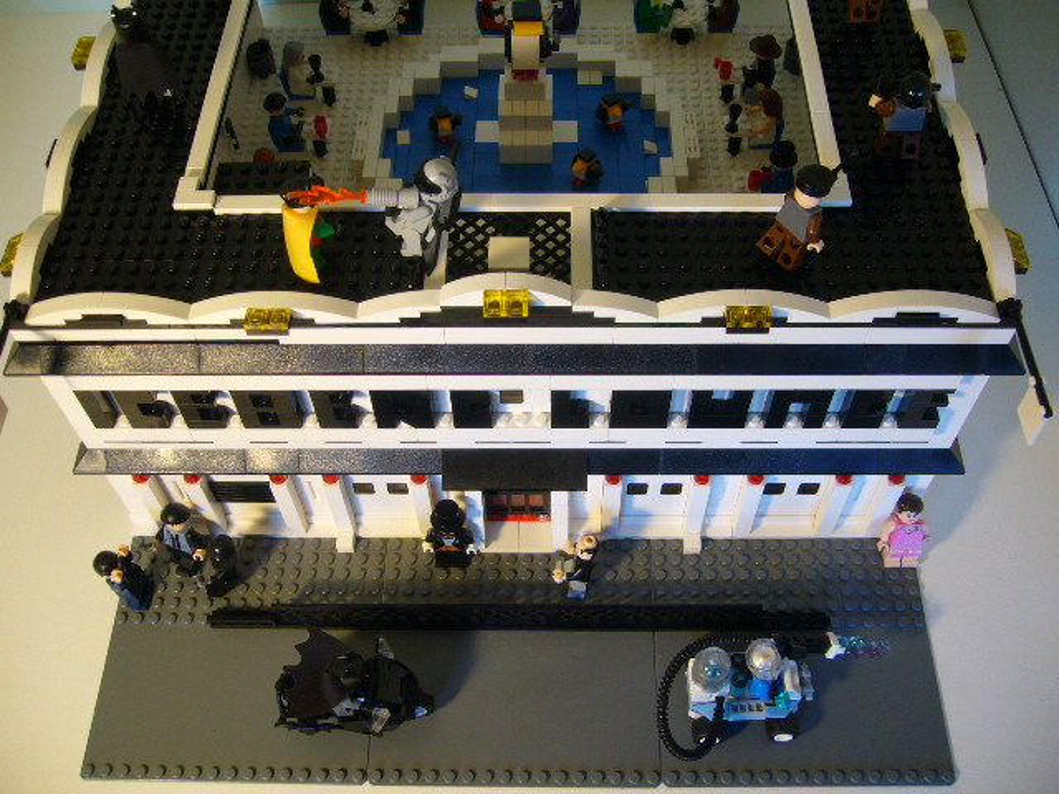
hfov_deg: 52.6
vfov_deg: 40.7
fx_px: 1071
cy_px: 397
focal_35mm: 35
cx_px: 530
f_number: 2.8
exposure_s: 1/25
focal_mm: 5.8
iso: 100
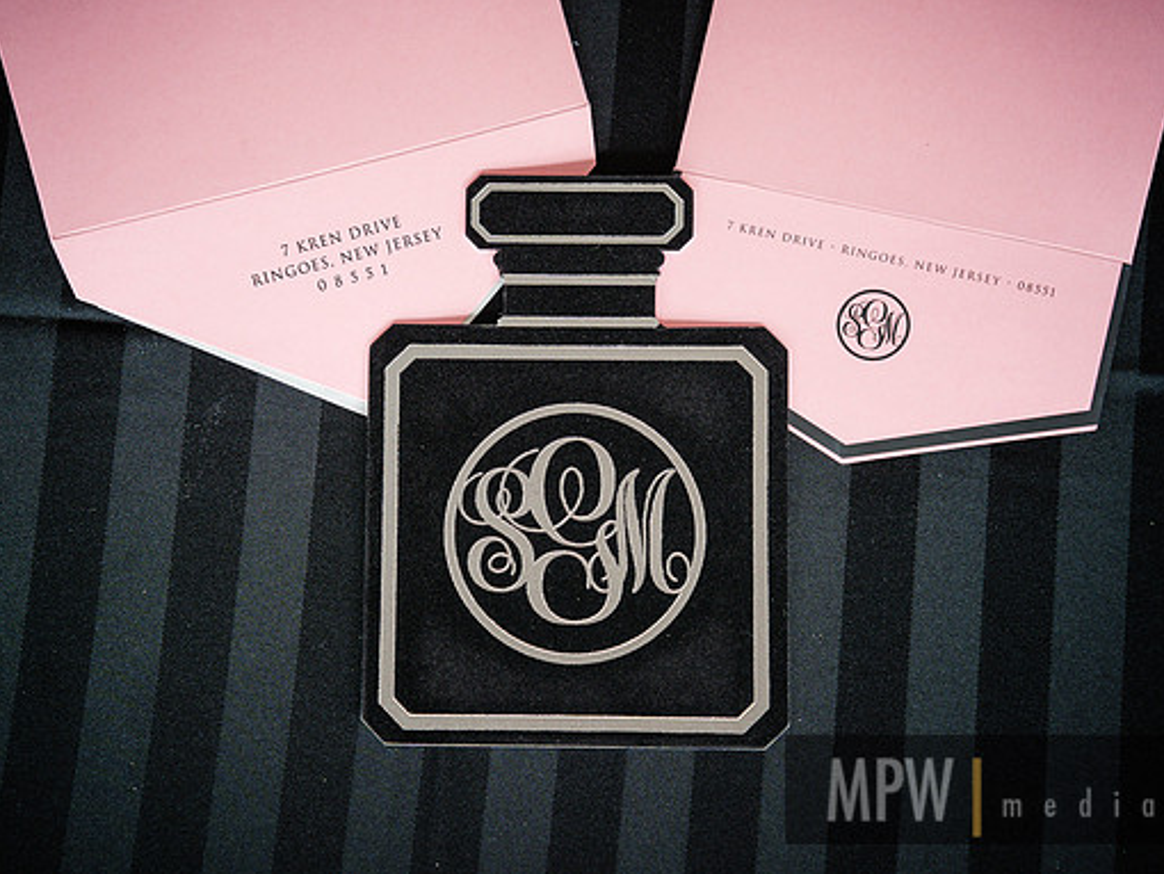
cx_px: 532
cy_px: 437
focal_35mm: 82
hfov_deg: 23.8
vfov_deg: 18.0
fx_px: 2759
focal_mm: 75
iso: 1000
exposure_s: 1/125
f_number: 4
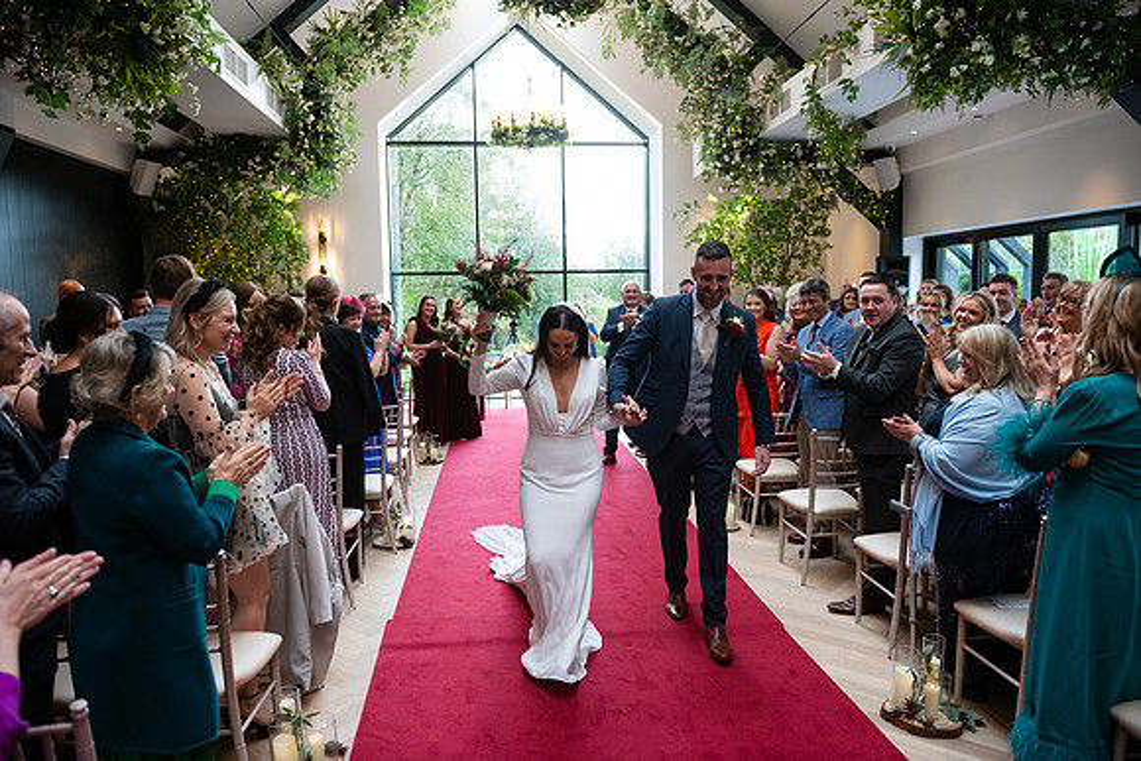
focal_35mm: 24
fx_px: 761
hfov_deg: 73.7
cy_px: 380
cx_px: 570
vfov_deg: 53.2
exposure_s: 1/160
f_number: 3.5
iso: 800
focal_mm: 24
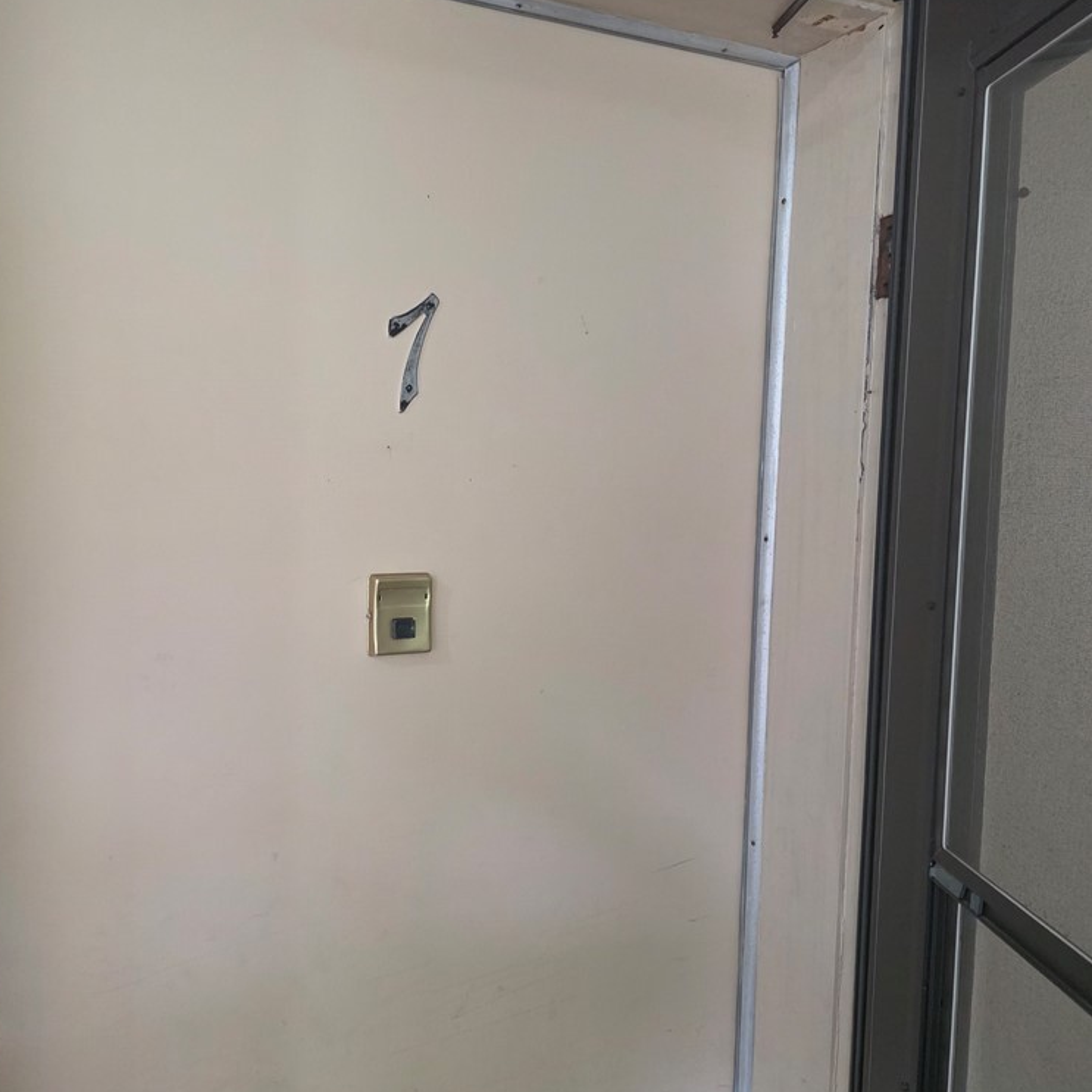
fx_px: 999
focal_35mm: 28
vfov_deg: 57.3
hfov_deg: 56.8
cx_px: 425
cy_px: 544
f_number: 1.7
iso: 640
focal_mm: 6.3
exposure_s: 1/120
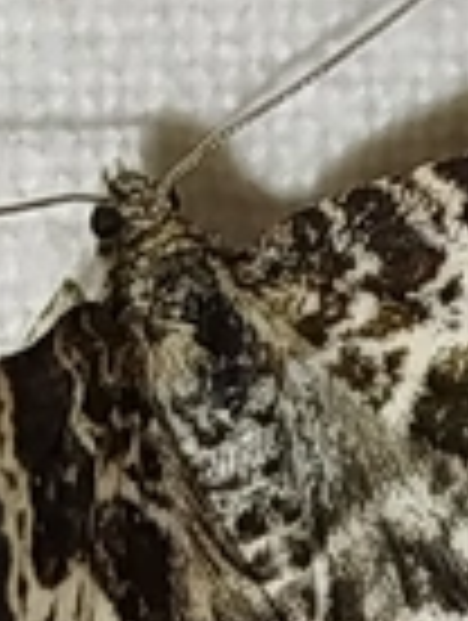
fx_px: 6577
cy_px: 140
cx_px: 504
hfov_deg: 4.1
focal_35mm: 366
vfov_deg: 5.4
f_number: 1.7
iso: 64
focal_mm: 5.31
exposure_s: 1/50
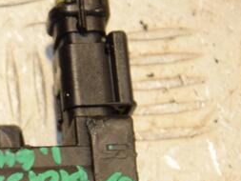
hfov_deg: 6.4
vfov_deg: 4.8
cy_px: 172
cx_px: -38
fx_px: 2145
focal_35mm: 308
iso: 800
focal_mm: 90
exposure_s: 1/200
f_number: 6.3
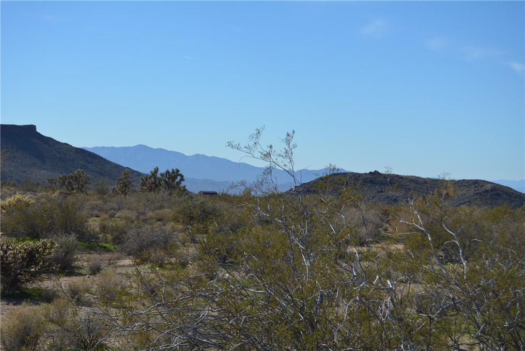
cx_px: 262
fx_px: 1204
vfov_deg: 16.6
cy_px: 176
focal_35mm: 82
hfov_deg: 24.6
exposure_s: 1/2000
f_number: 7.1
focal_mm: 55
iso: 400
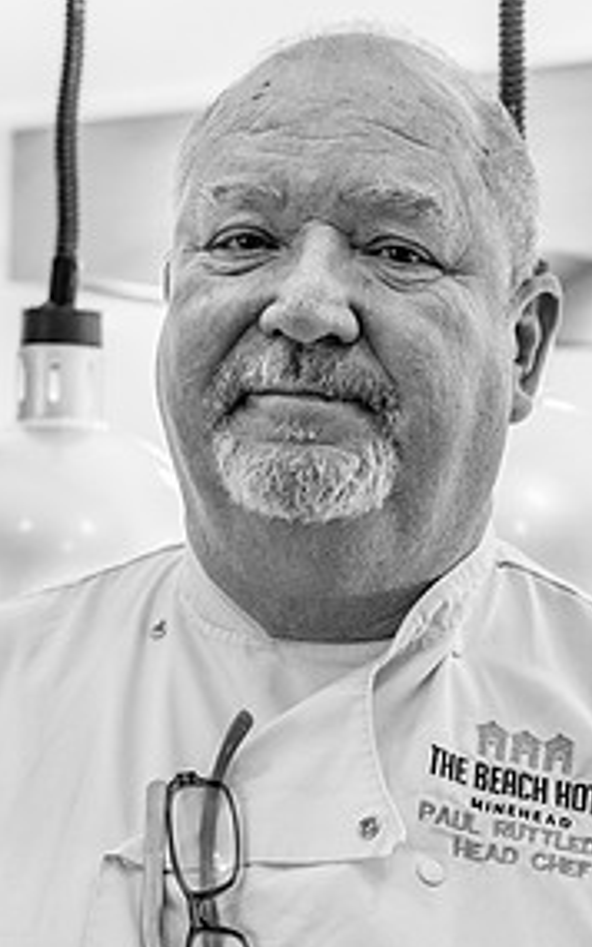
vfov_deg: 23.3
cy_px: 464
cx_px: 396
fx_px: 2299
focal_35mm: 89
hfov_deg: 14.6
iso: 1000
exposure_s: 1/60
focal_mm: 38
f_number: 4.5
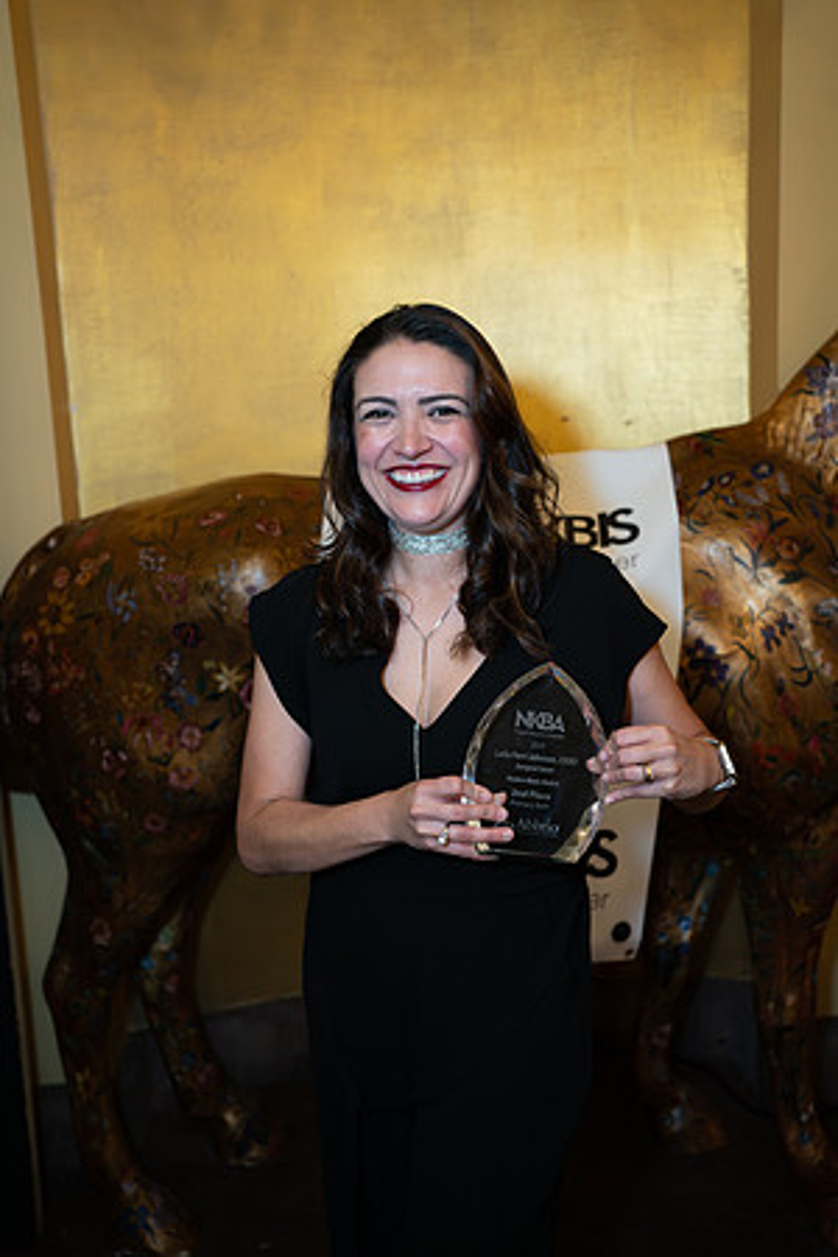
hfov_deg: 37.9
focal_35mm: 35
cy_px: 628
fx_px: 1222
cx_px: 419
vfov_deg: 54.4
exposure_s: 1/100
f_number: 3.2
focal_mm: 35
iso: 800
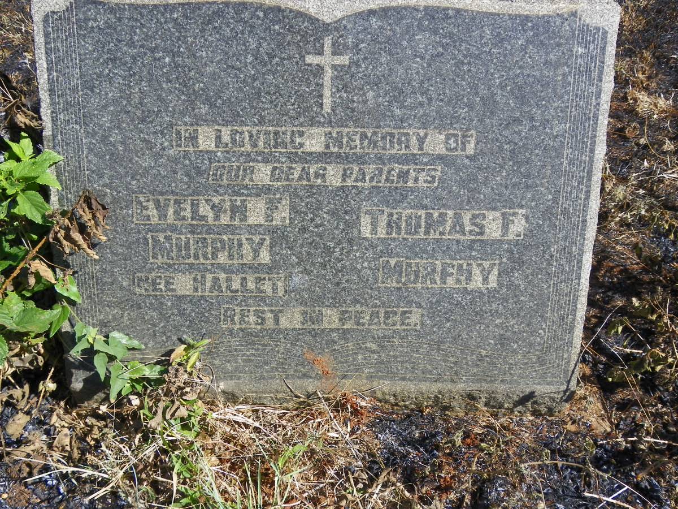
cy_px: 254
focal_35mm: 32
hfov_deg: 56.8
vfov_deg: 44.2
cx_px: 339
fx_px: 627
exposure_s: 1/200
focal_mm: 5.7
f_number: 4
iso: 64
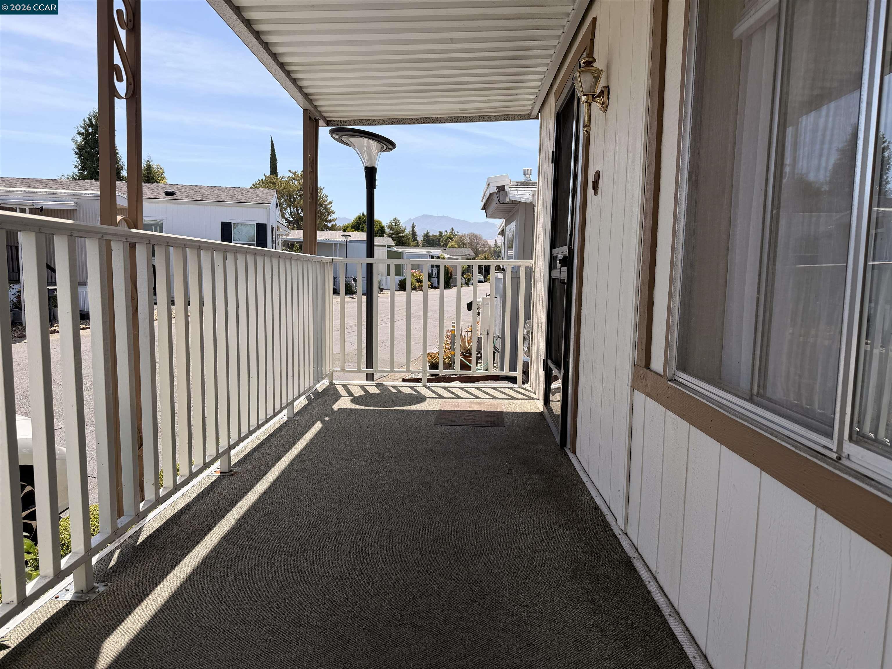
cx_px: 446
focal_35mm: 24
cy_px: 334
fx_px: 618
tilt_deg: -6.7
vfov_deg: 56.8
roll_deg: -0.6
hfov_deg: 71.6
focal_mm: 6.76
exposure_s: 1/3584
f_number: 1.78
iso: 80
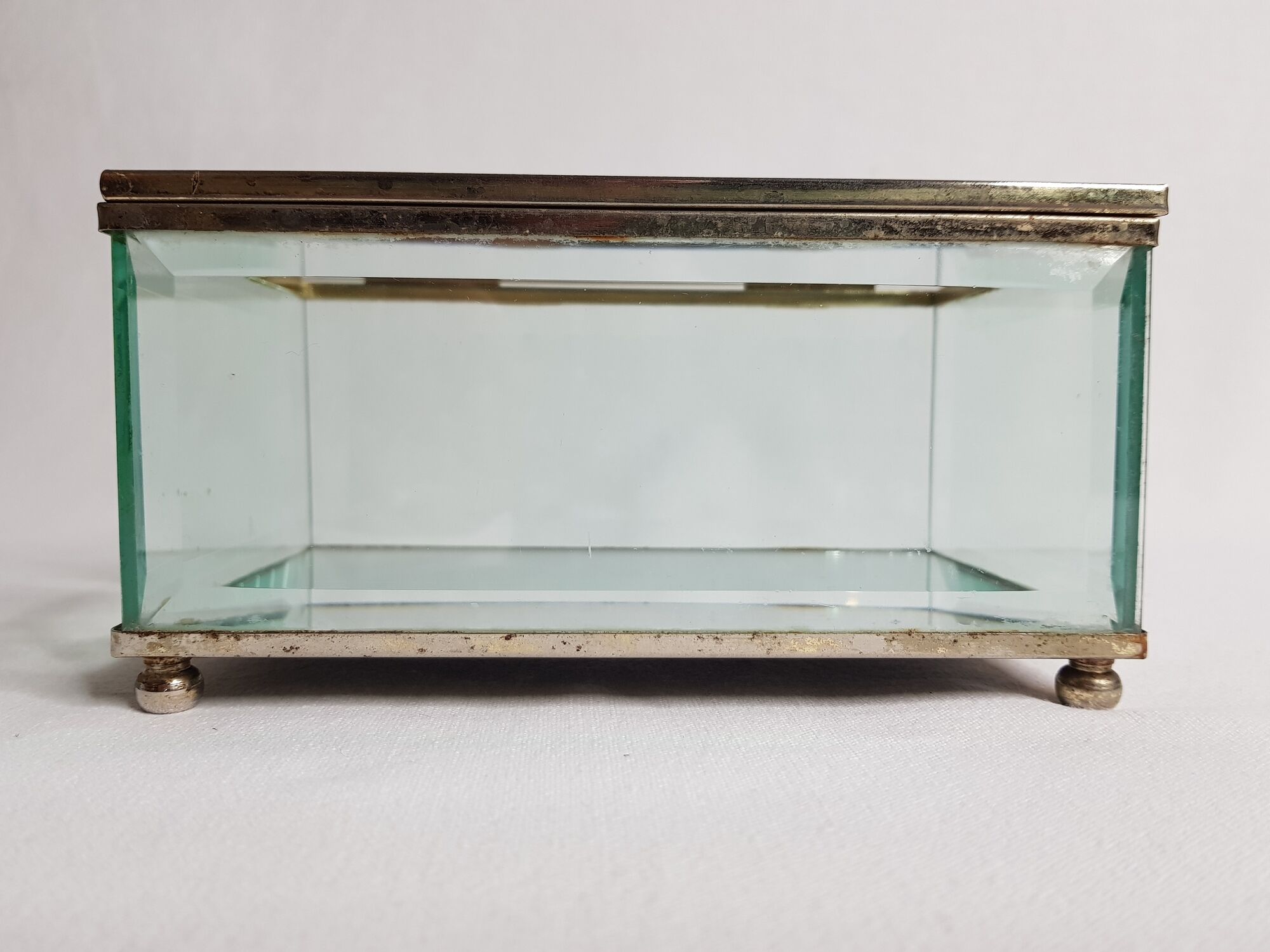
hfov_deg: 67.3
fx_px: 954
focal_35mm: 26
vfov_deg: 53.1
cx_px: 635
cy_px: 476
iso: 80
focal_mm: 4.2
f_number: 1.7
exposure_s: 1/100
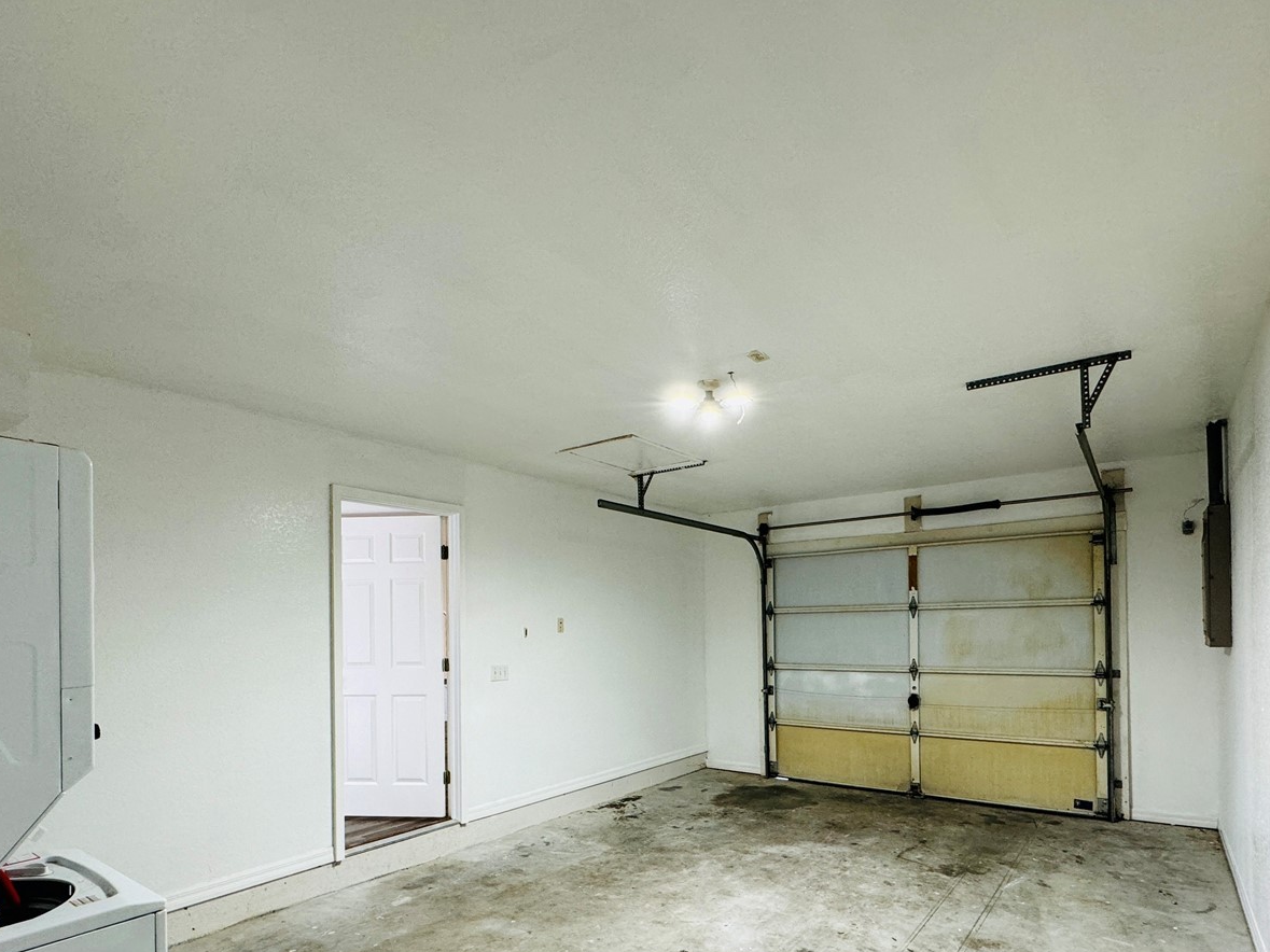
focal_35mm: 19
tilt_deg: -0.4
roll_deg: +0.4
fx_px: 697
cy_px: 628
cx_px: 658
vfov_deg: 67.0
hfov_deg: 84.6
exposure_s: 1/120
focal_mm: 2.22
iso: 200
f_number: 2.2
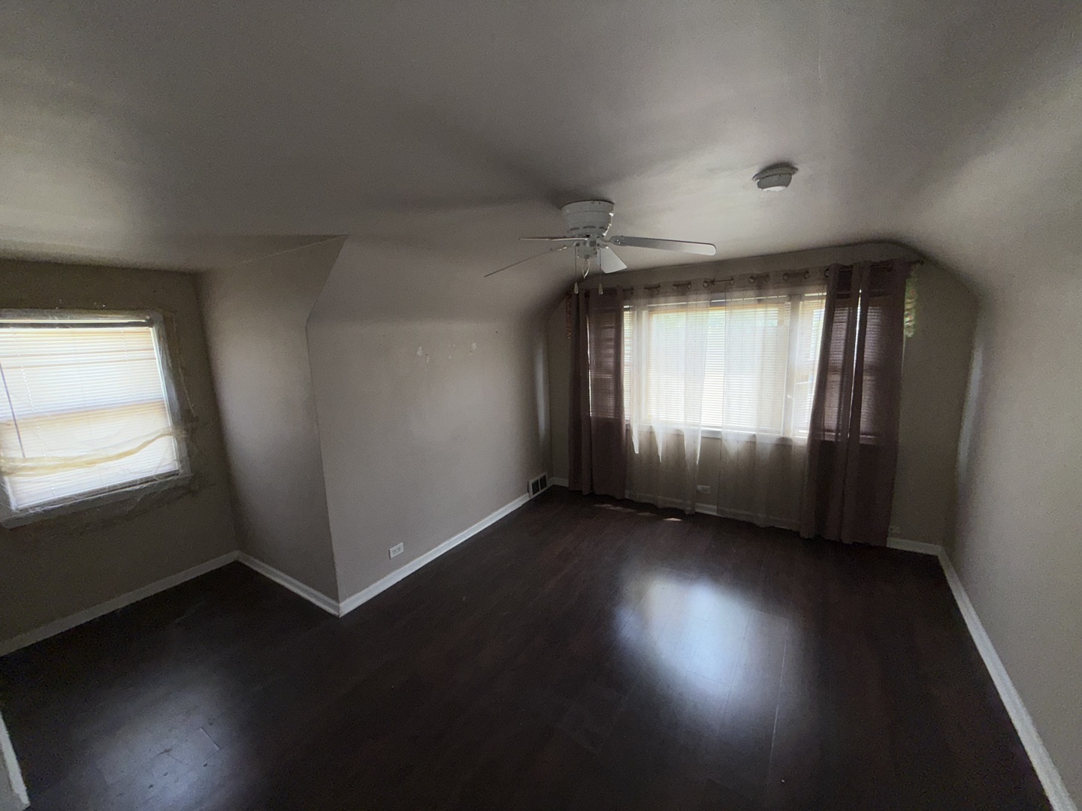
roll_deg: +2.0
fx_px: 438
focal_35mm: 14
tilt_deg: -8.6
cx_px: 541
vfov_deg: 85.7
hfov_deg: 102.1
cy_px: 406
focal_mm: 2.22
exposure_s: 1/122
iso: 40
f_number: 2.2
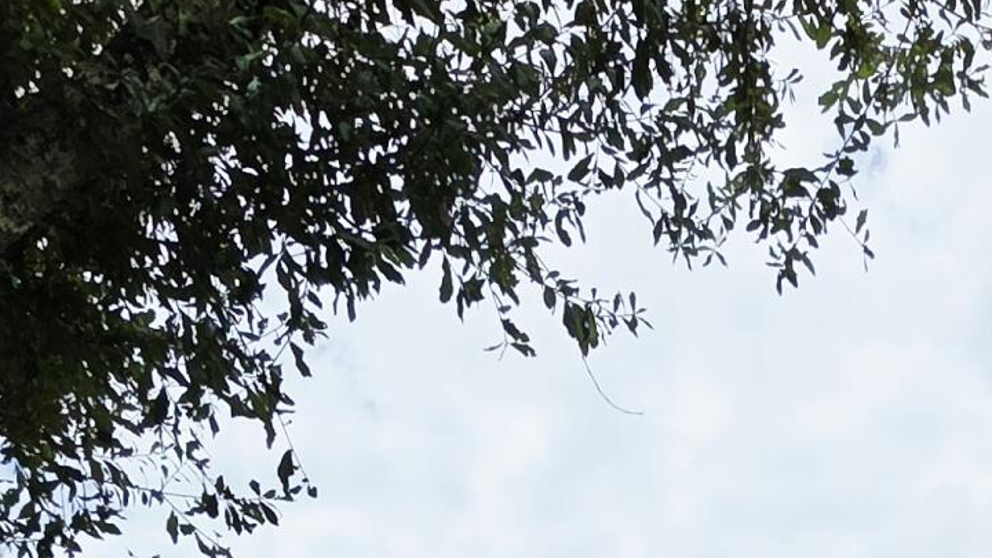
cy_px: 1358
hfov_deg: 33.9
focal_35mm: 59
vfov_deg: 13.9
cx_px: 851
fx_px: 1552
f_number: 1.9
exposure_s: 1/3333
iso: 40
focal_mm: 2.2
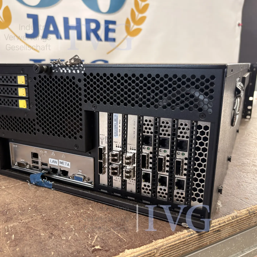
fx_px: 260
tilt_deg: -13.5
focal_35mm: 31
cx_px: 108
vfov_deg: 52.5
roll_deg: -0.3
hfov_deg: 52.3
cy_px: 128
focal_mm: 5.96
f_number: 1.6
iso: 125
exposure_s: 1/105
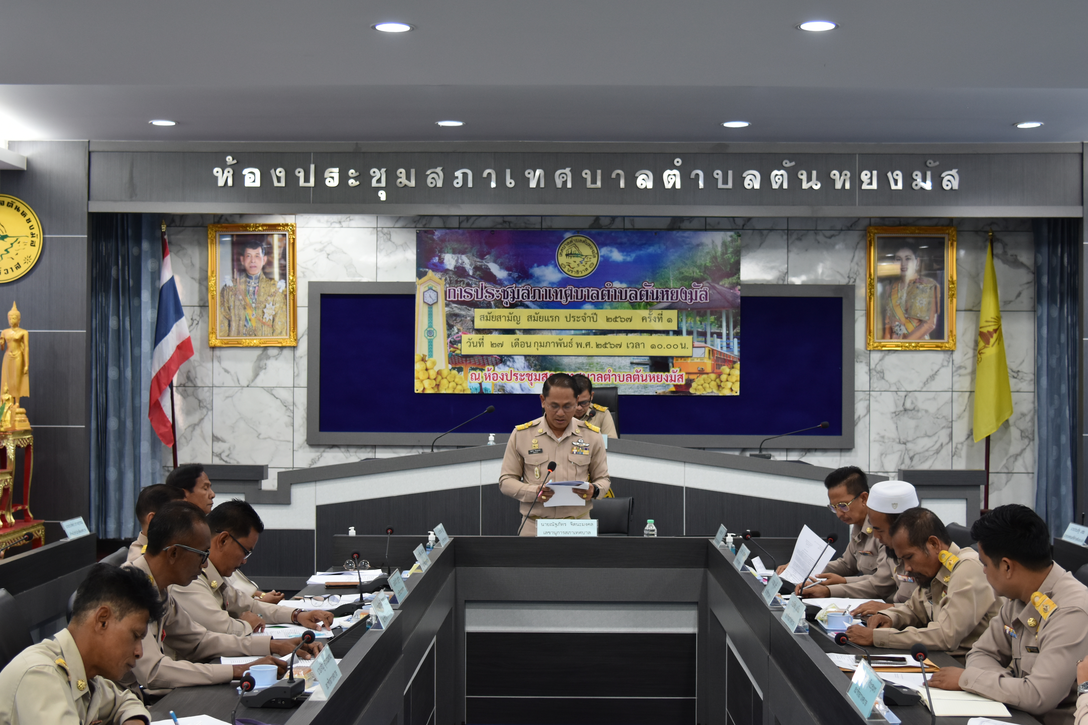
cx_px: 544
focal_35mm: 51
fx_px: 1541
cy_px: 362
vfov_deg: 26.5
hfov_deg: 38.9
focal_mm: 34
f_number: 4
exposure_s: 1/30
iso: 560
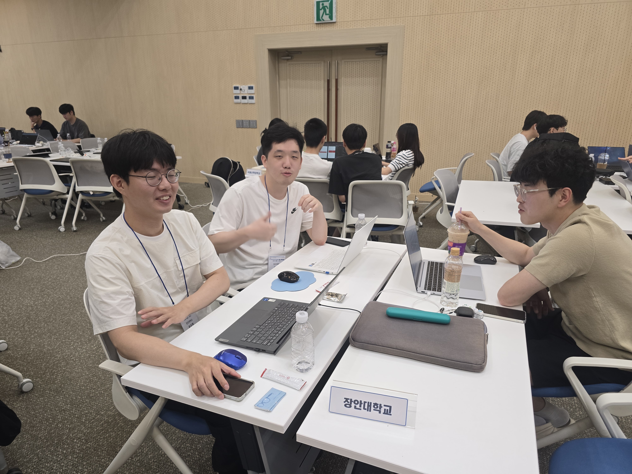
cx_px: 316
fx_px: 420
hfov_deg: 73.9
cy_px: 237
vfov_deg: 58.9
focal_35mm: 23
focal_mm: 6.3
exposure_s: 1/120
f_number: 1.7
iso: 125
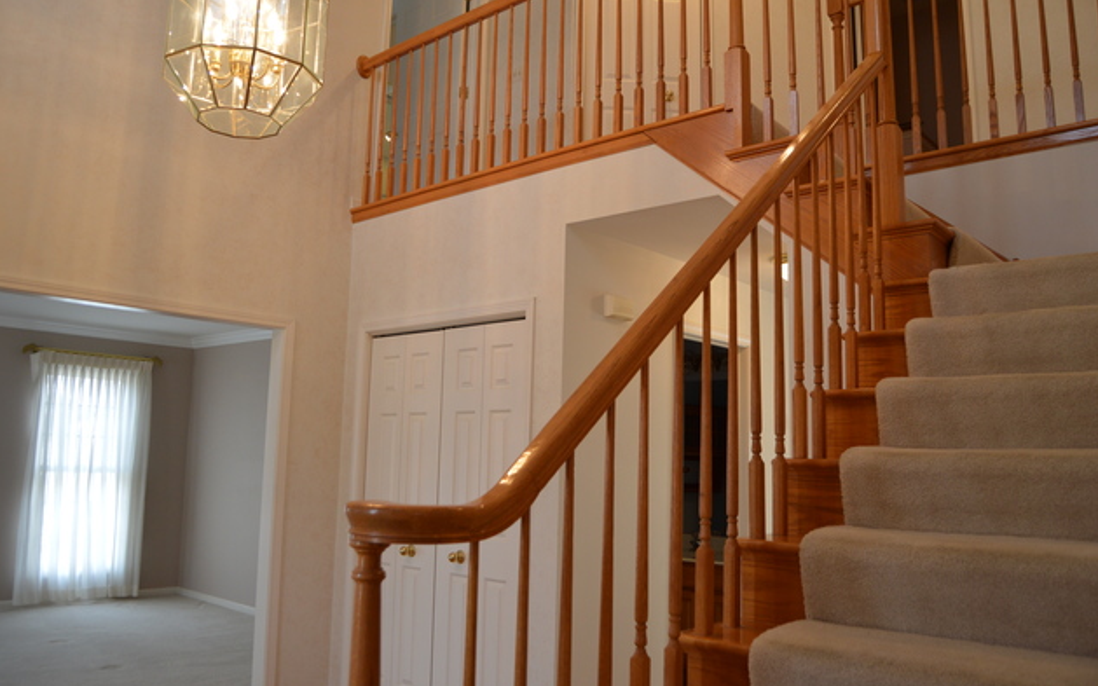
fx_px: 838
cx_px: 543
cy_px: 342
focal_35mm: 28
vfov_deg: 44.5
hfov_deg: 66.5
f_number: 4
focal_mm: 18
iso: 400
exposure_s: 1/60
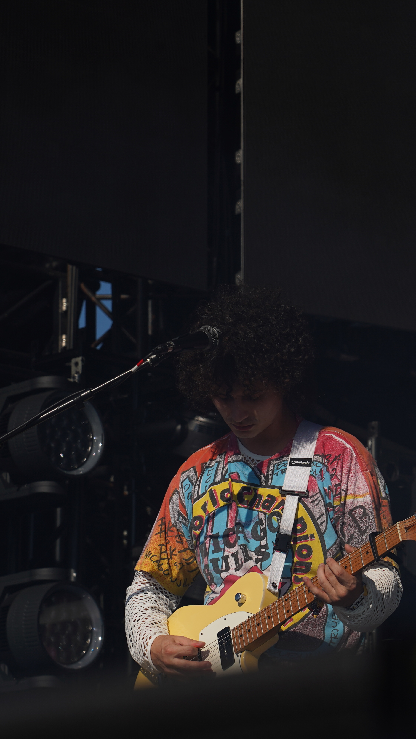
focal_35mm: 166
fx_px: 3255
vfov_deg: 13.0
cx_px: 298
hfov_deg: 7.3
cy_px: 370
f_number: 8
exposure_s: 1/640
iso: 100
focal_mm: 105
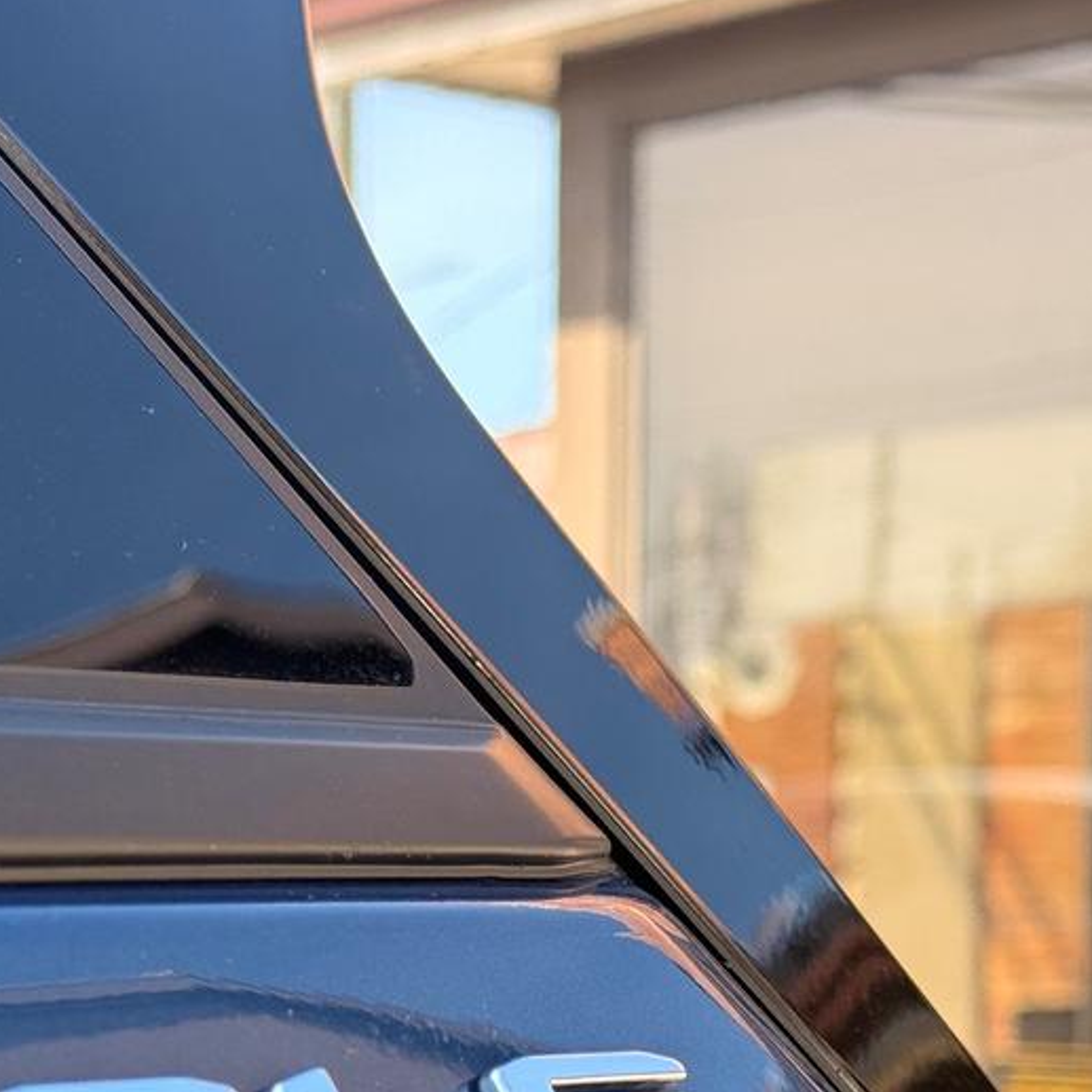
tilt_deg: -1.0
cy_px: 993
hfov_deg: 16.4
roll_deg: +0.1
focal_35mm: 105
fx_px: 3747
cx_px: 123
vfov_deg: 16.4
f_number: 1.78
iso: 64
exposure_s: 1/652
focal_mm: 6.76
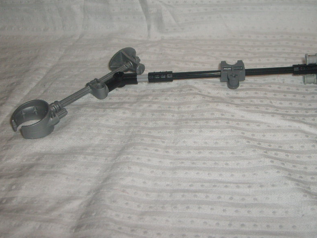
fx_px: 421
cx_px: 192
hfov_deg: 41.0
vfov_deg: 31.3
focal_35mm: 46
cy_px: 86
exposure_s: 1/45
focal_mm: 5.8
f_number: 2.8
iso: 100
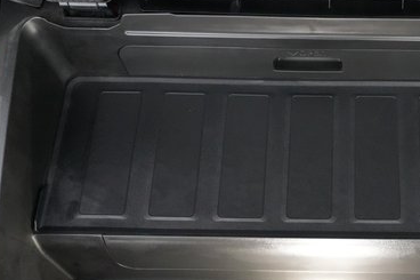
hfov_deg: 40.2
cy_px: 210
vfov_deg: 28.2
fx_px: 548
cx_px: 337
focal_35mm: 47
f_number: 2.8
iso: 12800
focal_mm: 27
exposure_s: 1/60
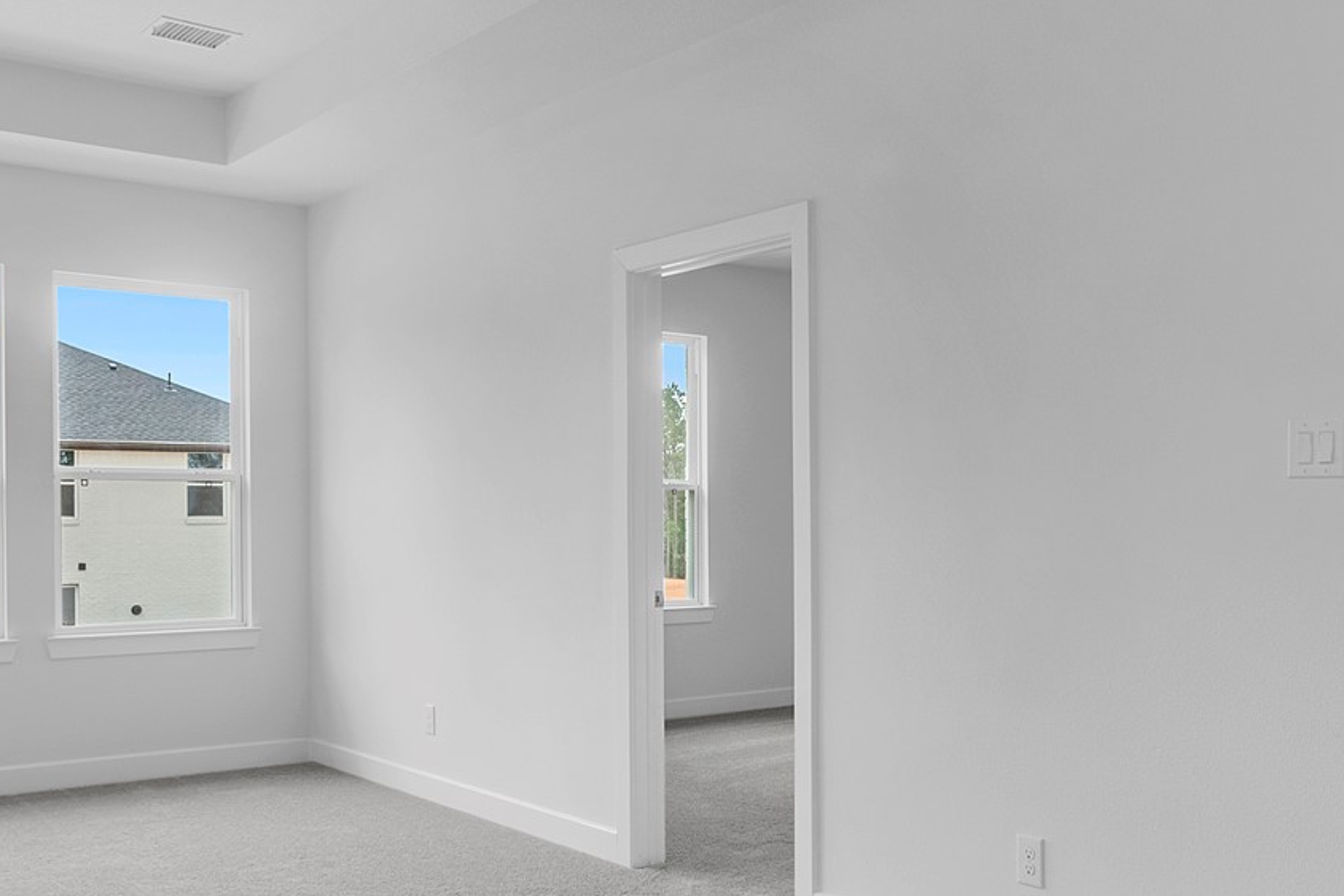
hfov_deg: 53.1
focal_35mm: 36
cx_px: 719
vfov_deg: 36.8
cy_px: 497
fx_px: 1344
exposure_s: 1/13
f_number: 9
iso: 250
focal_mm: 14
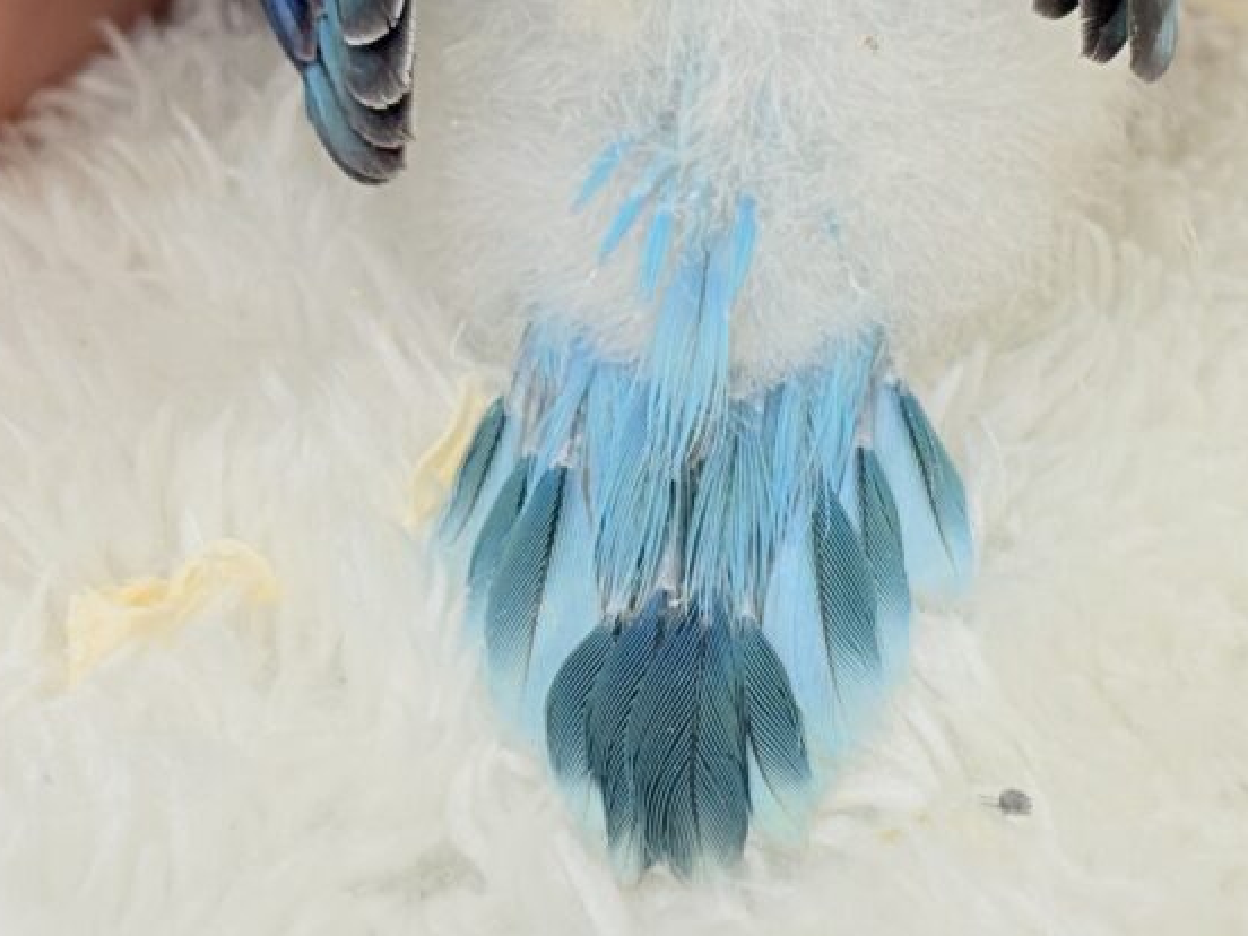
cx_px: 927
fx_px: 4074
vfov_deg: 13.1
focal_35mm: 113
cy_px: 364
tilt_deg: -37.1
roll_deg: -3.7
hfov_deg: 17.3
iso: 80
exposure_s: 1/100
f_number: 1.6
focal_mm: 5.96
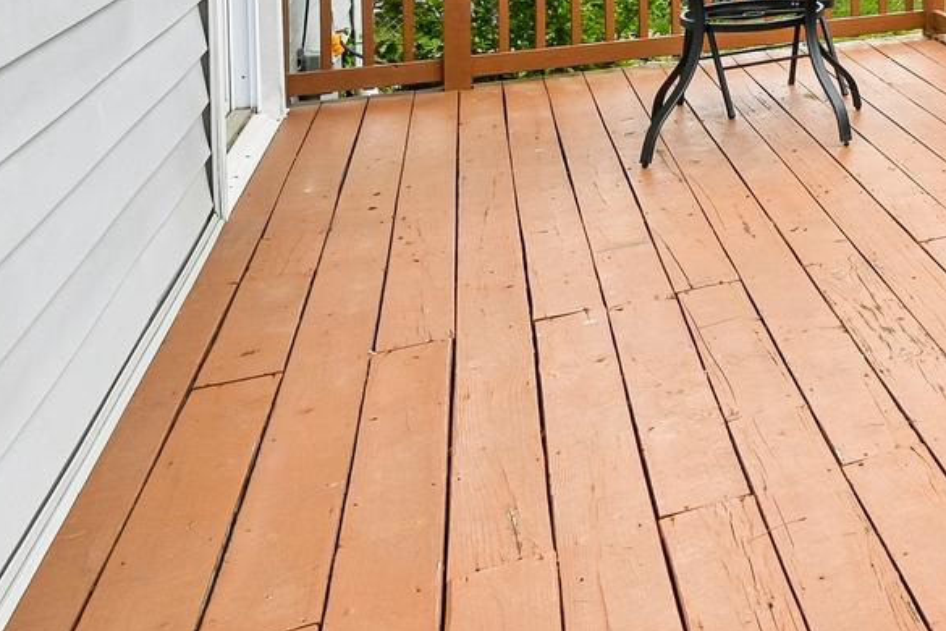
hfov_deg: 25.0
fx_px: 1288
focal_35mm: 49
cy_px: -200
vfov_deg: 24.0
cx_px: 1557
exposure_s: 1/125
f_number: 8
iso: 100
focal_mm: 14
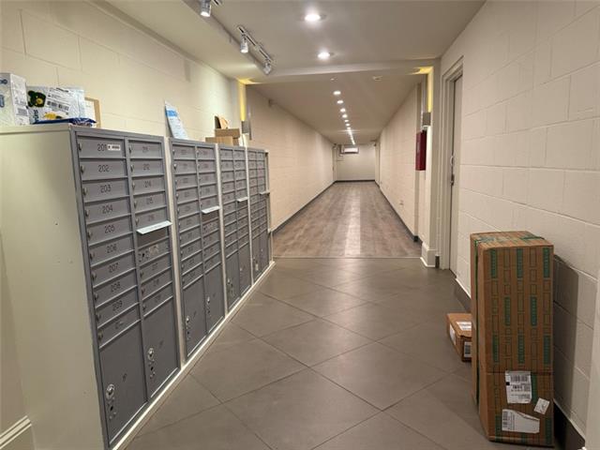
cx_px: 300
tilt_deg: -8.5
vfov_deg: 56.8
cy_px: 225
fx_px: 416
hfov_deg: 71.6
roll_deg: +1.5
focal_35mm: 24
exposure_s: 1/60
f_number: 1.78
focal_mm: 6.76
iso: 200
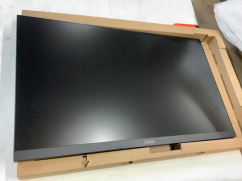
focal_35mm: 31
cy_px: 90
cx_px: 121
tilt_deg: -61.2
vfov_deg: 45.4
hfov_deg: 58.4
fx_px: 217
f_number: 2.4
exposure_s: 1/25
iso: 500
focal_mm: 3.3
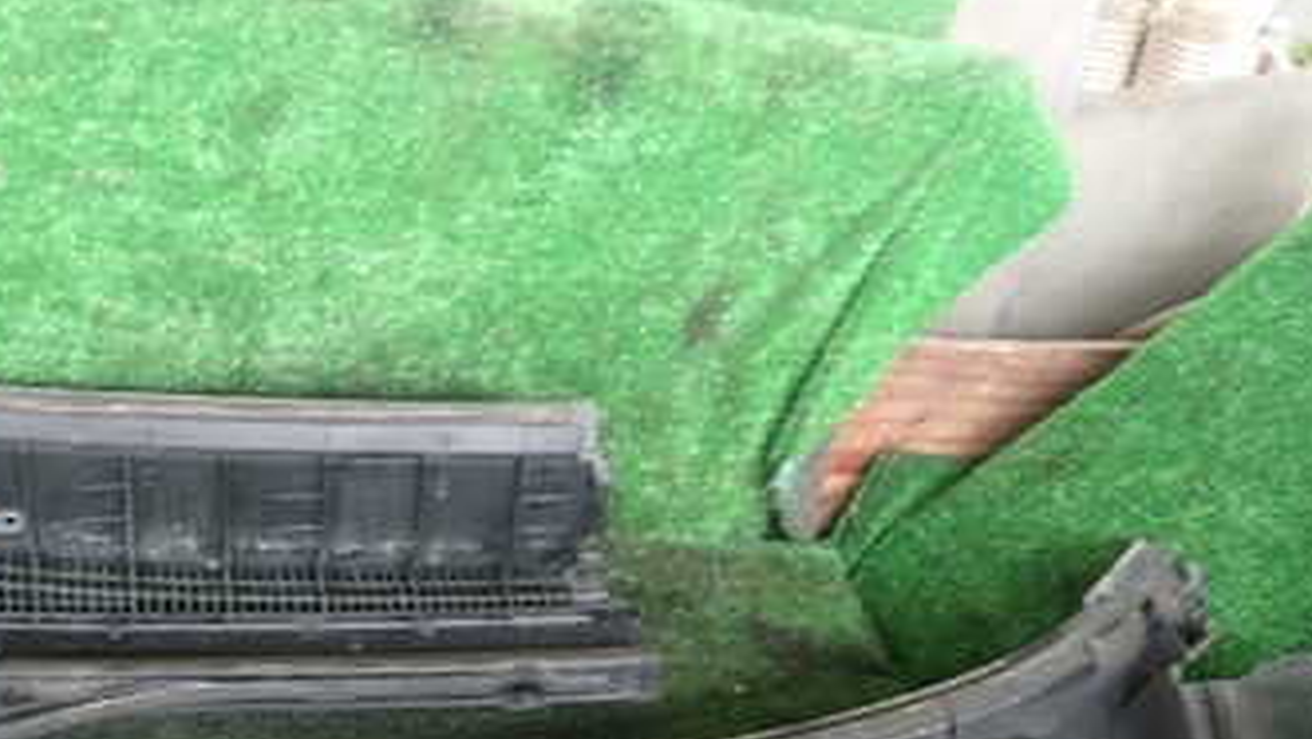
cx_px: 308
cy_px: 490
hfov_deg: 34.6
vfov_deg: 20.3
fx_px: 2053
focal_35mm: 59
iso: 200
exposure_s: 1/40
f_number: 2.3
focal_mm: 5.4
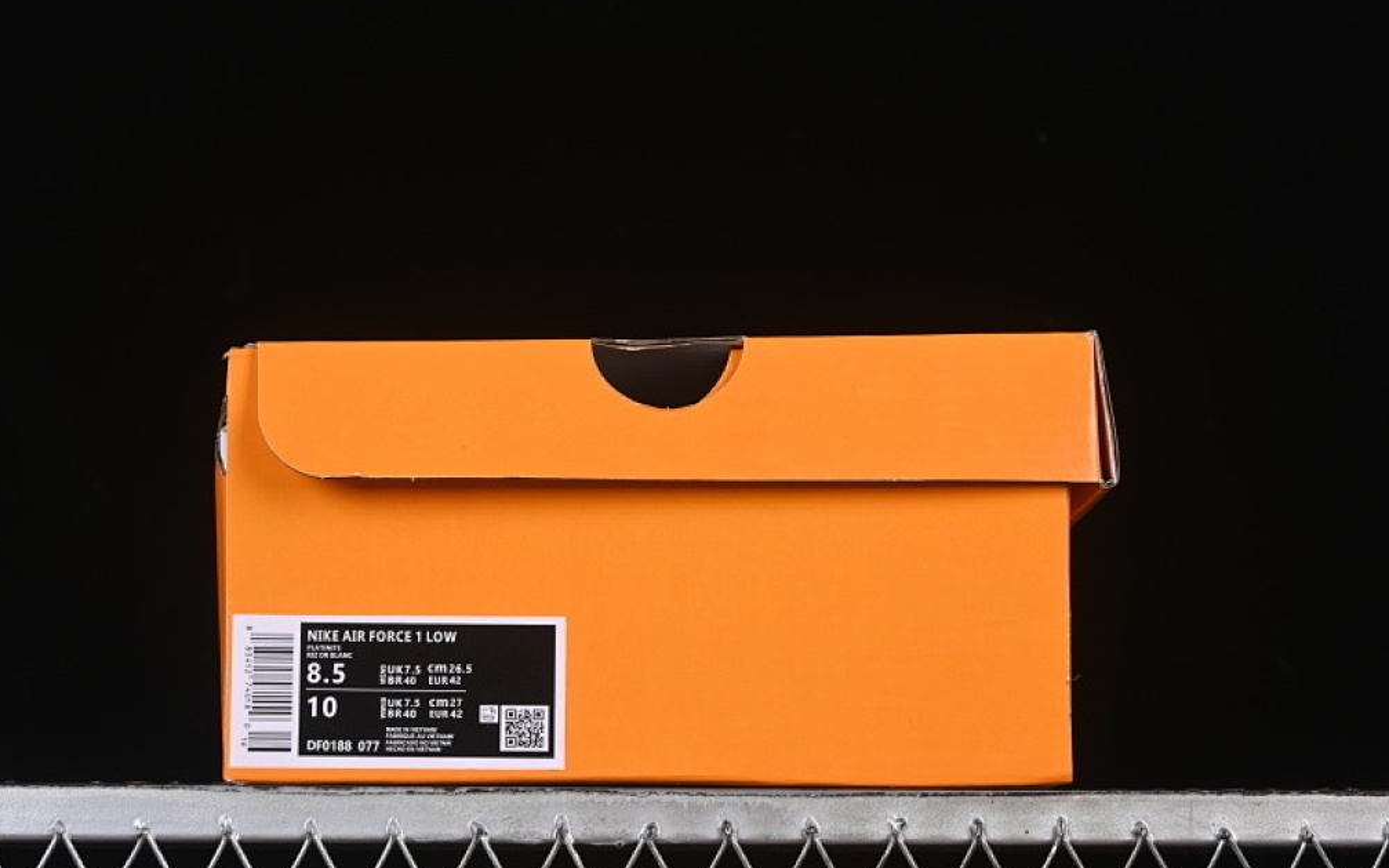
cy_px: 480
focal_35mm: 82
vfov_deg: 15.9
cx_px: 647
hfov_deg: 25.2
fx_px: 3104
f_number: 8
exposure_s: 1/60
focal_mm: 50
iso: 160
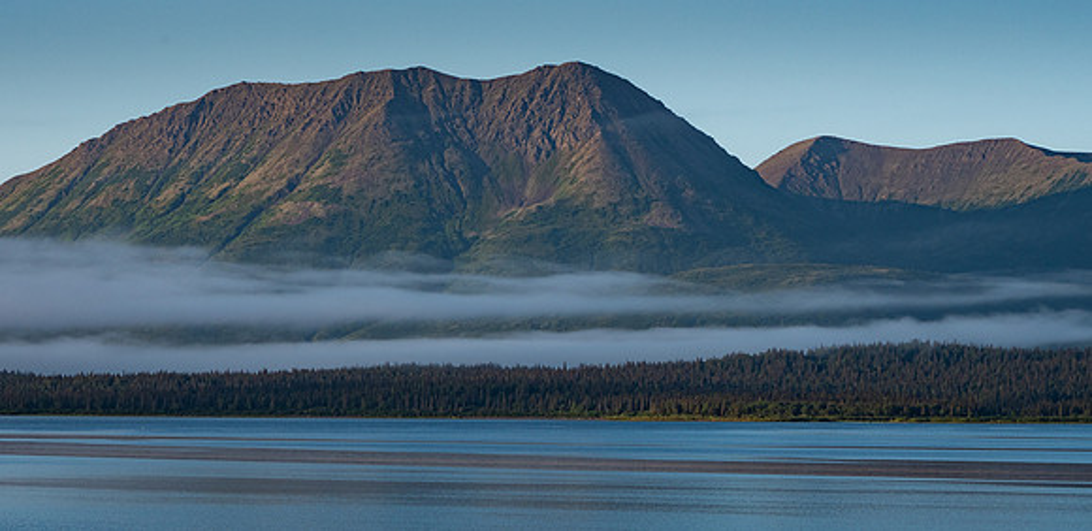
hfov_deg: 15.4
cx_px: 559
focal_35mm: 143
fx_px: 4026
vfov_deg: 7.5
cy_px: 306
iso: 200
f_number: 5.6
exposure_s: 1/640
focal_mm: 62
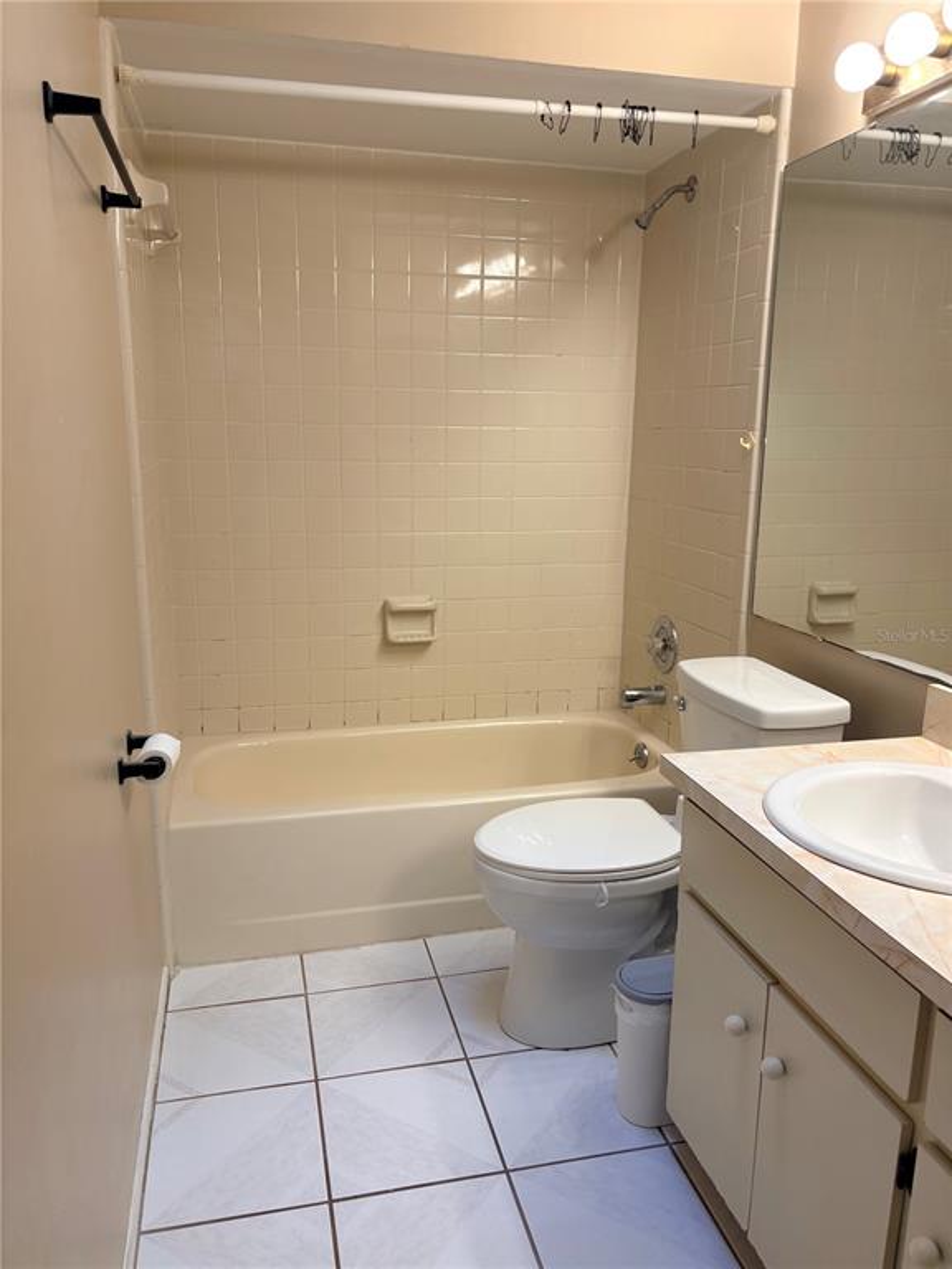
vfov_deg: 67.3
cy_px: 634
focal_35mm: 26
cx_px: 476
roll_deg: -0.4
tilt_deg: -12.0
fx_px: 953
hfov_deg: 53.1
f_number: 1.6
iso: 64
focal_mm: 5.96
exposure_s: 1/60
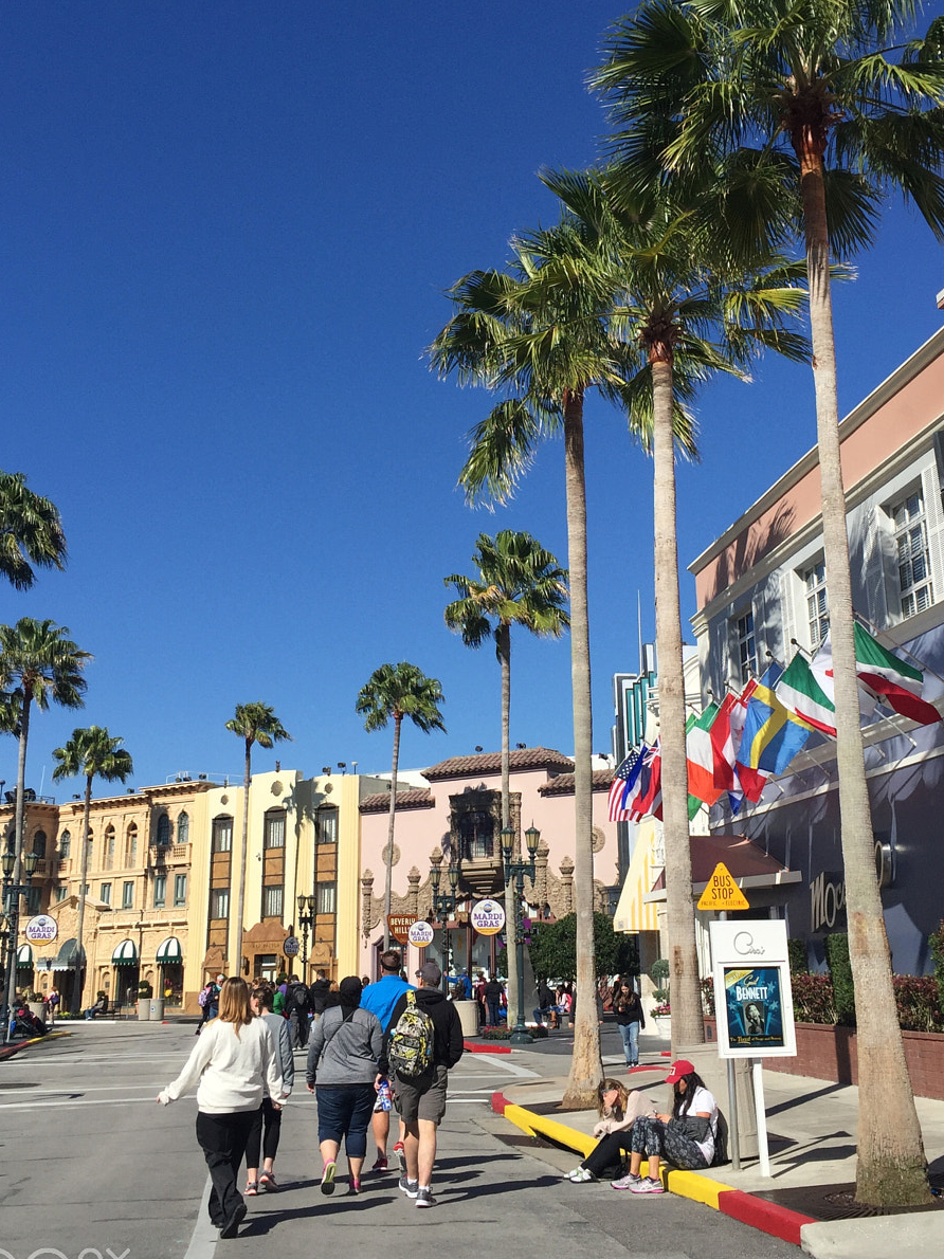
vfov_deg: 47.8
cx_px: 503
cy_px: 565
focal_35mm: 39
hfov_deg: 36.8
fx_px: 1419
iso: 32
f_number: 2.2
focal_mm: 4.15
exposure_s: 1/3049
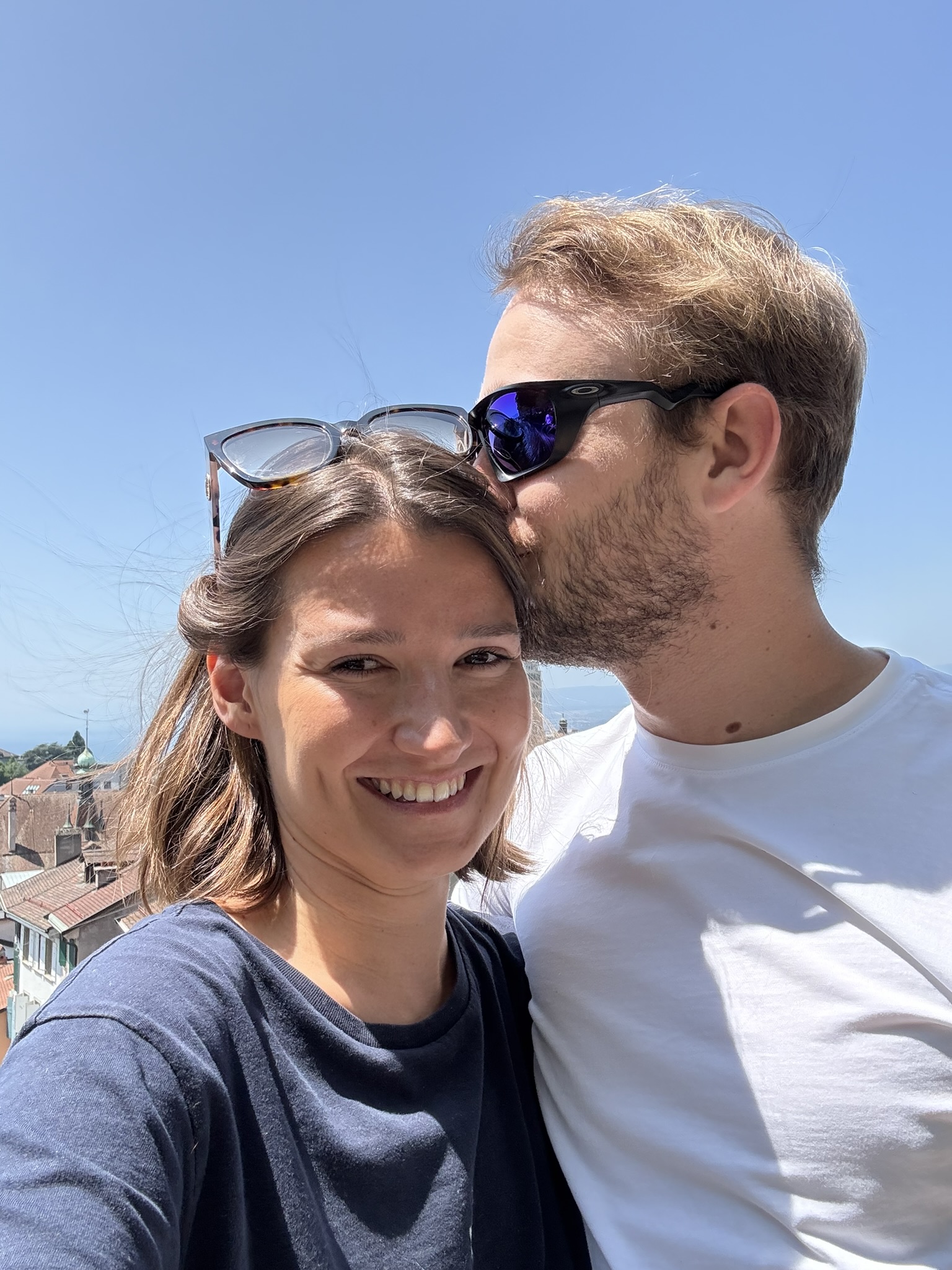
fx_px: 1100
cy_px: 635
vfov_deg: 60.0
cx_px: 476
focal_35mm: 30
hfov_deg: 46.8
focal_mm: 2.69
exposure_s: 1/643
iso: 40
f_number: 1.9
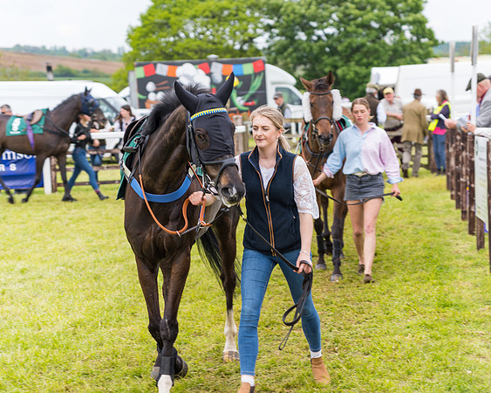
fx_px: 1631
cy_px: 198
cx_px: 282
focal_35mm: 112
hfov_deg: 17.1
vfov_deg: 13.7
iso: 50
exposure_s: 1/125
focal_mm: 98
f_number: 4
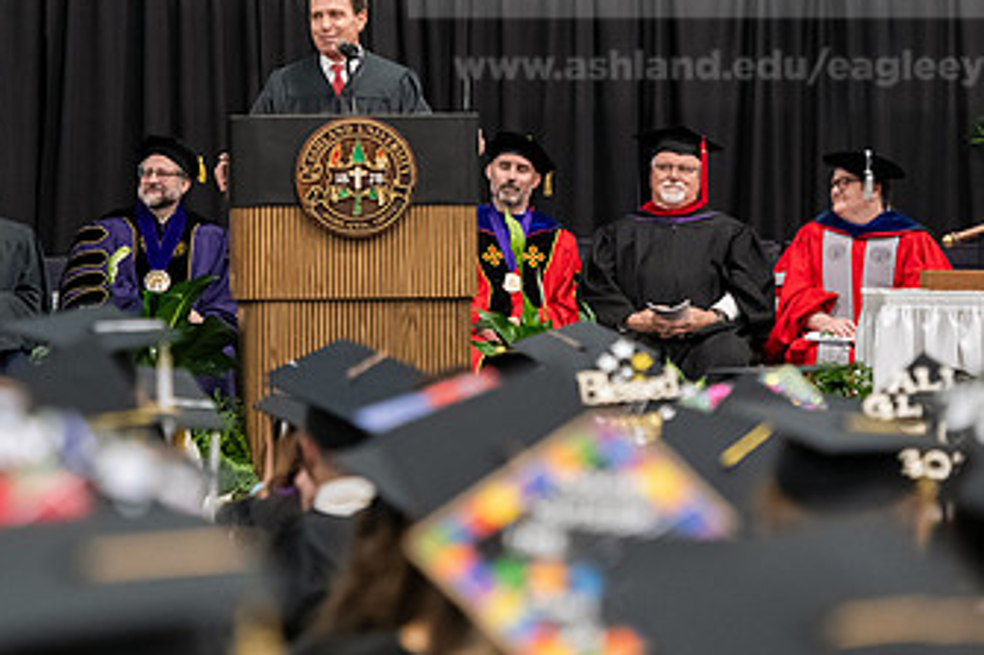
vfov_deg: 5.9
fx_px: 6393
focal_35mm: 234
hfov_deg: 8.8
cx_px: 320
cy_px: 128
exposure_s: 1/200
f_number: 3.2
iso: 3200
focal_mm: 135
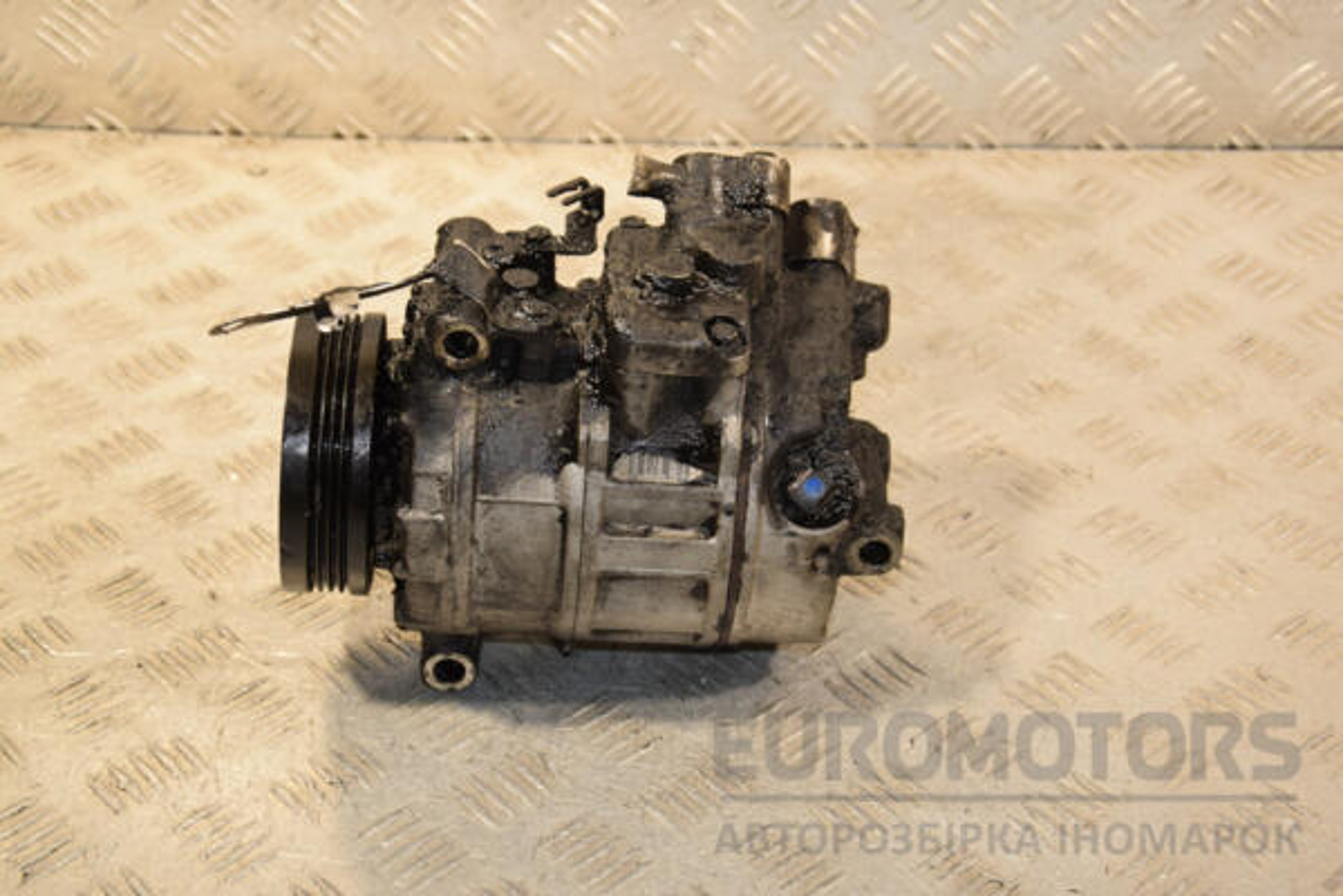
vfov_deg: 20.2
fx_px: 2518
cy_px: 448
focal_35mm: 68
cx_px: 672
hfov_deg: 29.9
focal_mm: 45
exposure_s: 1/200
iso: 800
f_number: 5.6
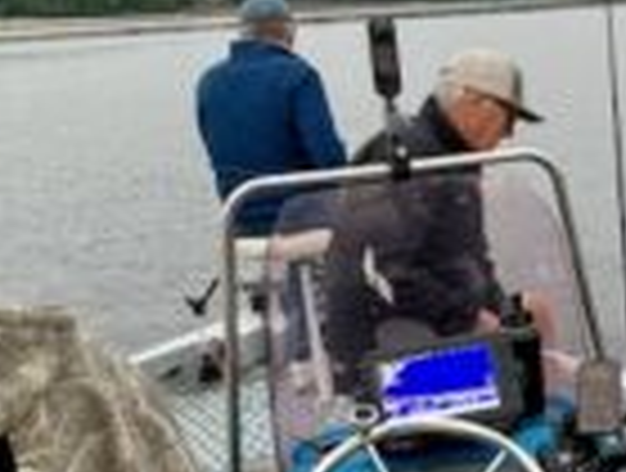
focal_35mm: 66
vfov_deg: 22.1
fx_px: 1197
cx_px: 608
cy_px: 369
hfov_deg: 27.8
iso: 64
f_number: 1.9
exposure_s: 1/122
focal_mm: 2.69
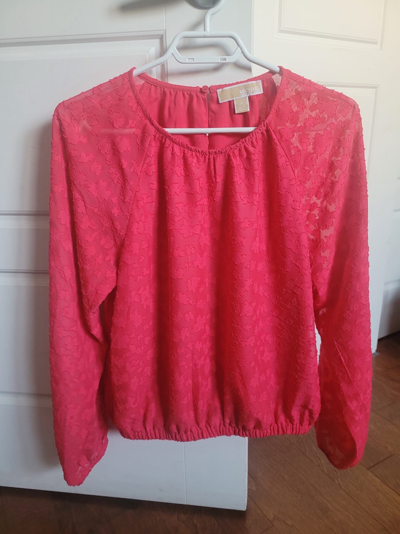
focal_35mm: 26
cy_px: 267
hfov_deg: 53.1
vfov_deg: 67.3
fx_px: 401
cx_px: 200
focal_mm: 5.4
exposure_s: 1/40
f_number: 1.8
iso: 320
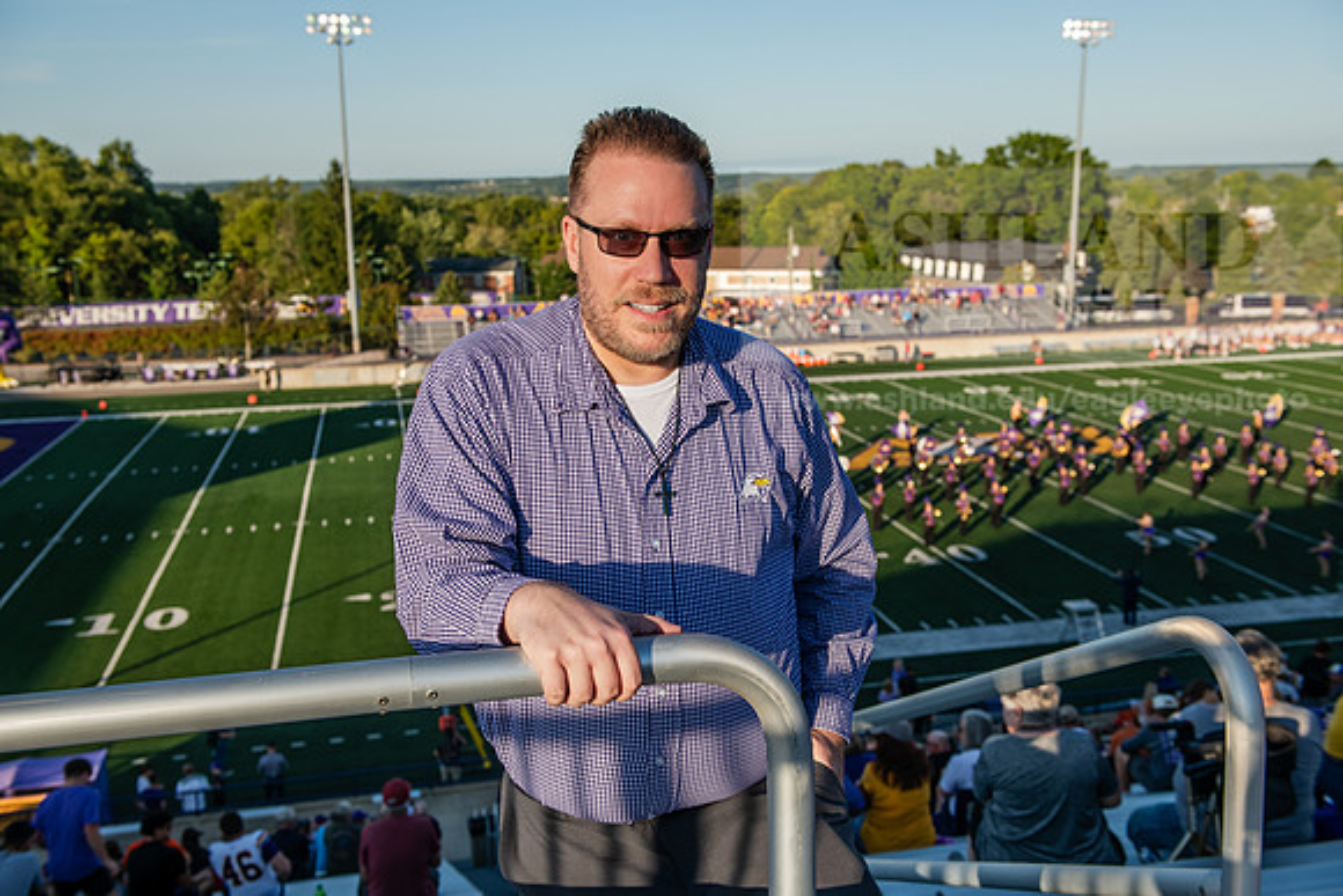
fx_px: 1343
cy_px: 448
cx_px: 672
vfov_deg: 36.9
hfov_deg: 53.1
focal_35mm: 36
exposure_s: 1/1000
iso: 250
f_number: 5
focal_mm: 36
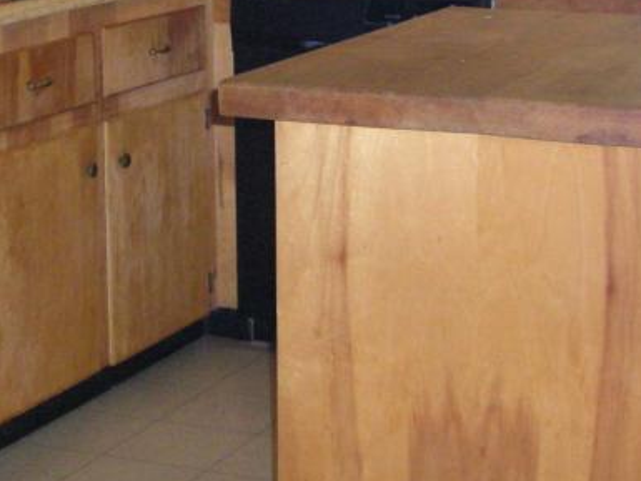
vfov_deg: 14.3
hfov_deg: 19.4
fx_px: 1871
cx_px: 265
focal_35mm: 101
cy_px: -47
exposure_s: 1/60
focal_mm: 6.3
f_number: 3.2
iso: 283
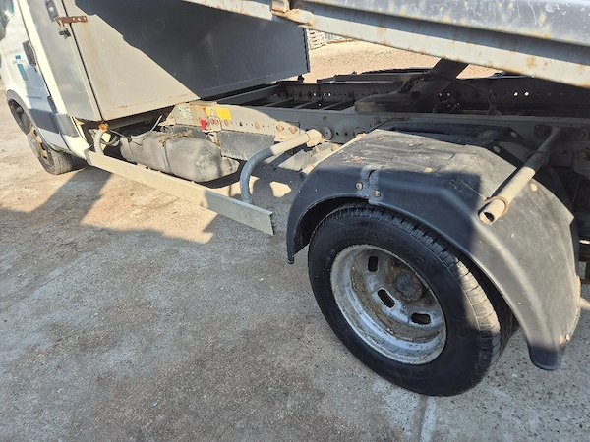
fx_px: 392
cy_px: 221
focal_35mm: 23
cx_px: 295
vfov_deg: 58.9
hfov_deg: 73.9
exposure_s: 1/588
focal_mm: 5.4
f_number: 1.8
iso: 25
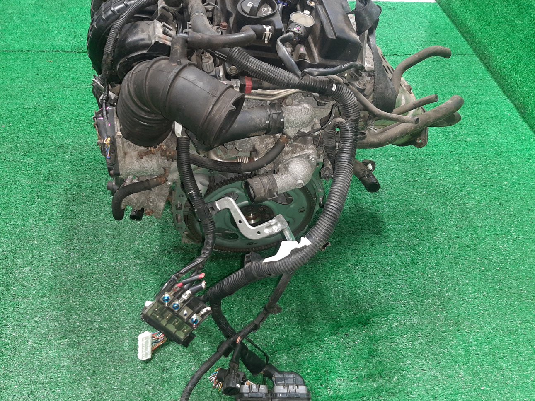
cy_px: 223
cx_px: 252
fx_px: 448
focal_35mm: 29
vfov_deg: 48.1
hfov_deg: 61.6
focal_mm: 3.93
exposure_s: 1/33
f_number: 1.7
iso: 174
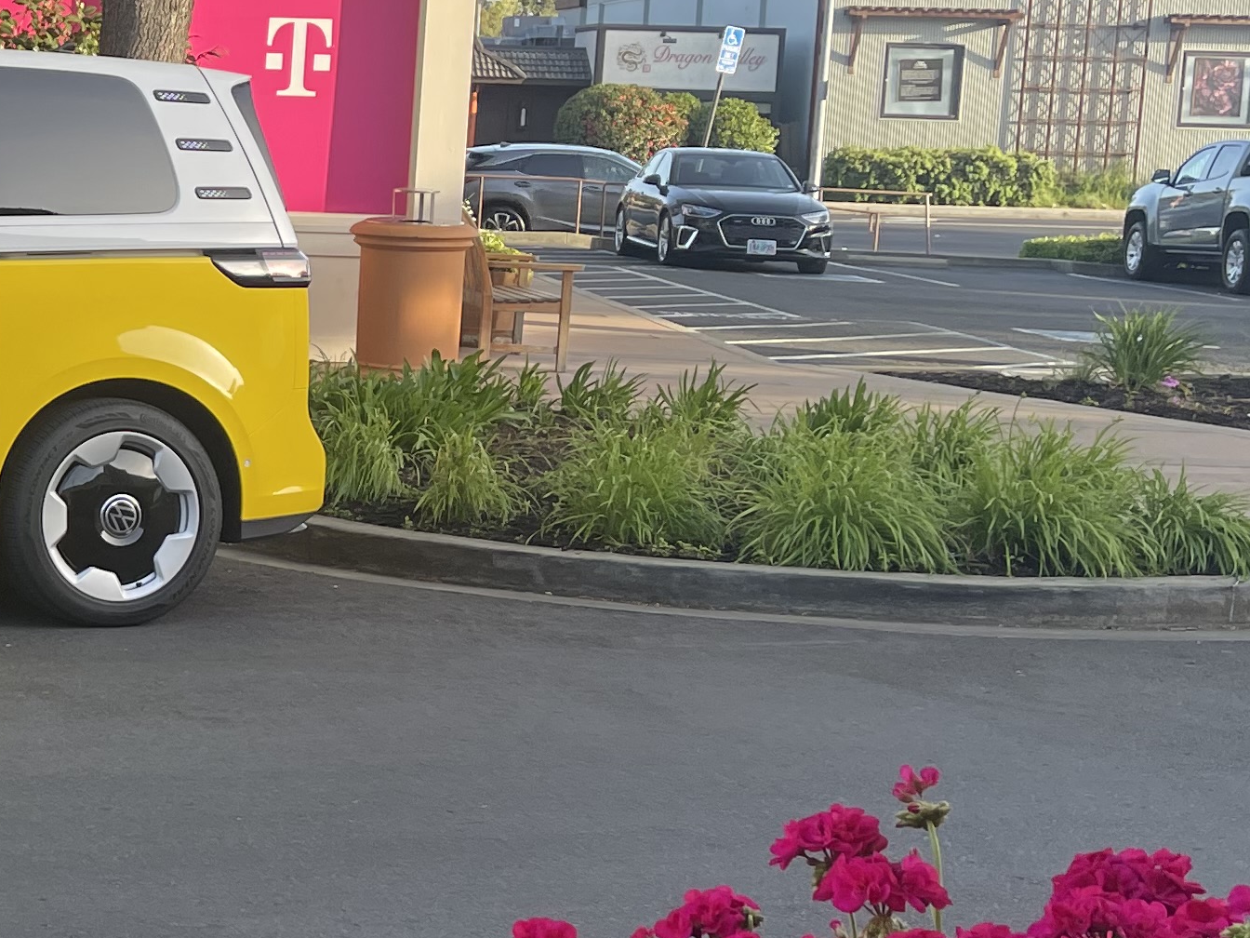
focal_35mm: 75
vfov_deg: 19.6
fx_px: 2708
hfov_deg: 23.6
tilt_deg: -7.6
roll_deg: -1.8
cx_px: -267
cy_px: 430
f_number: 1.6
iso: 32
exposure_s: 1/543
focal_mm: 5.1
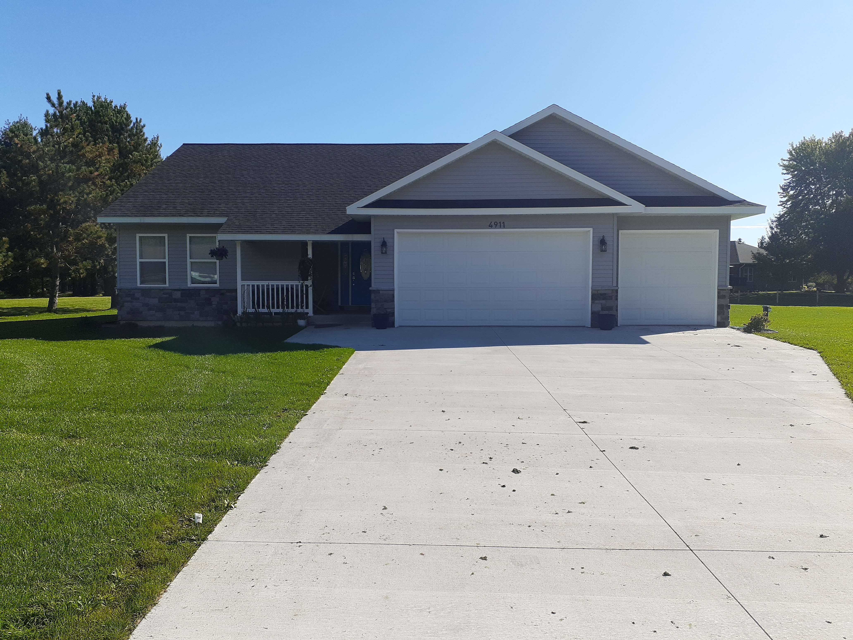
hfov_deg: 65.3
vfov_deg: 51.4
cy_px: 320
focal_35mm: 27
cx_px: 426
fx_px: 665
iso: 40
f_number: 1.9
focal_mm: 3.6
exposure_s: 1/1757
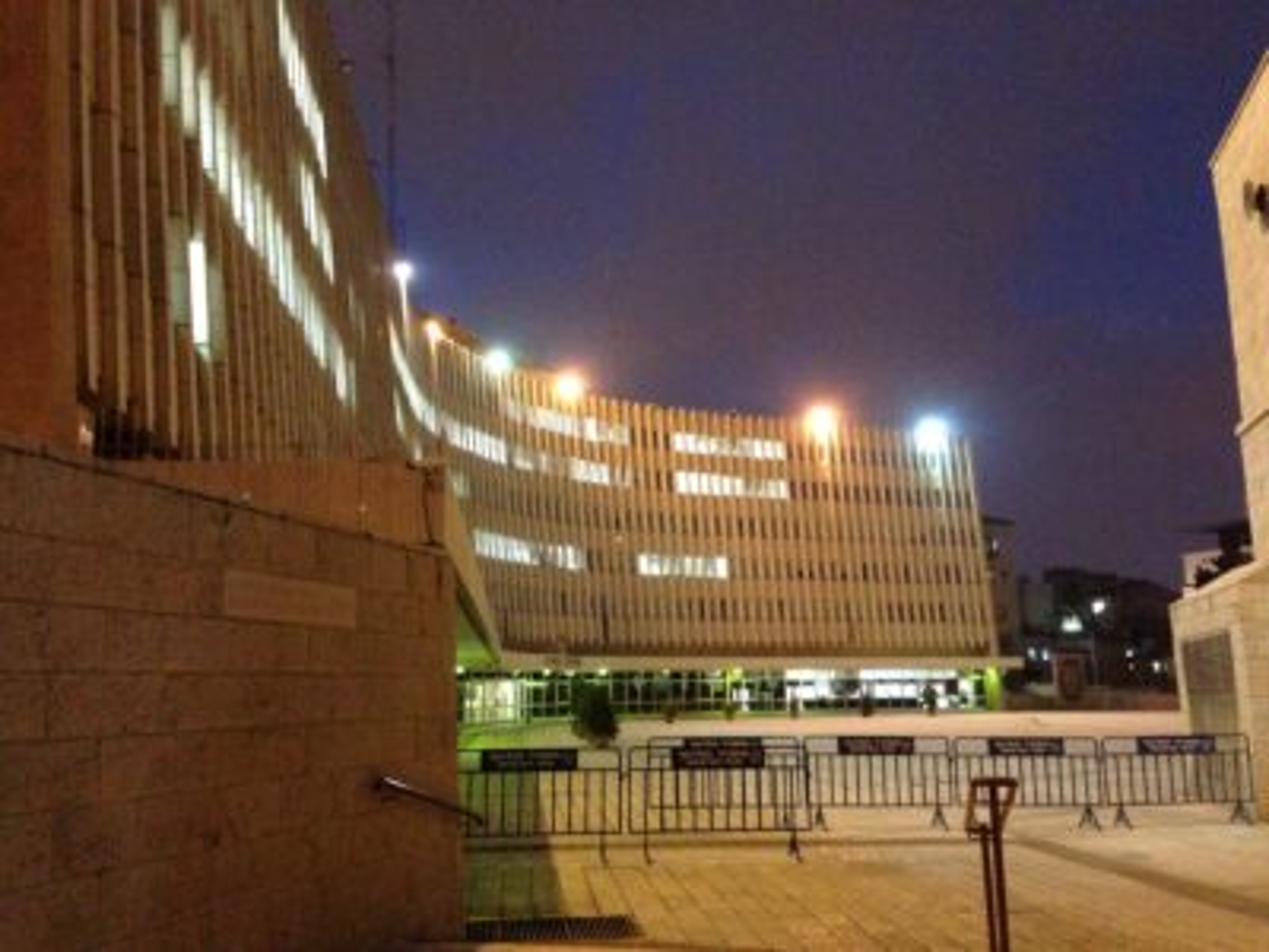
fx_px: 1210
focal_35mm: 33
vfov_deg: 42.9
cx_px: 634
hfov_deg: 55.4
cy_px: 476
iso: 800
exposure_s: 1/15
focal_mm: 4.12
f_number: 2.4
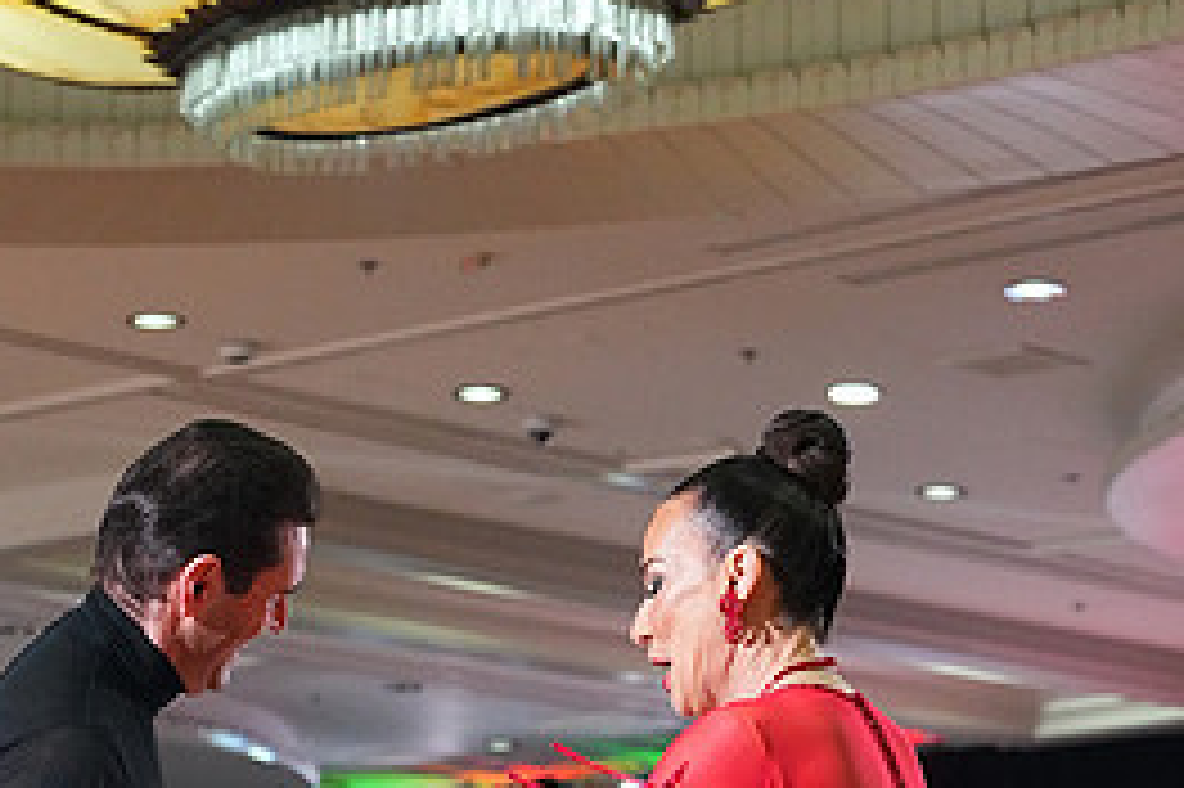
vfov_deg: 8.3
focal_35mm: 161
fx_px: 5292
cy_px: 1238
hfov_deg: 12.8
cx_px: 542
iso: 8000
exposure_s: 1/400
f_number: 5
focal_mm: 73
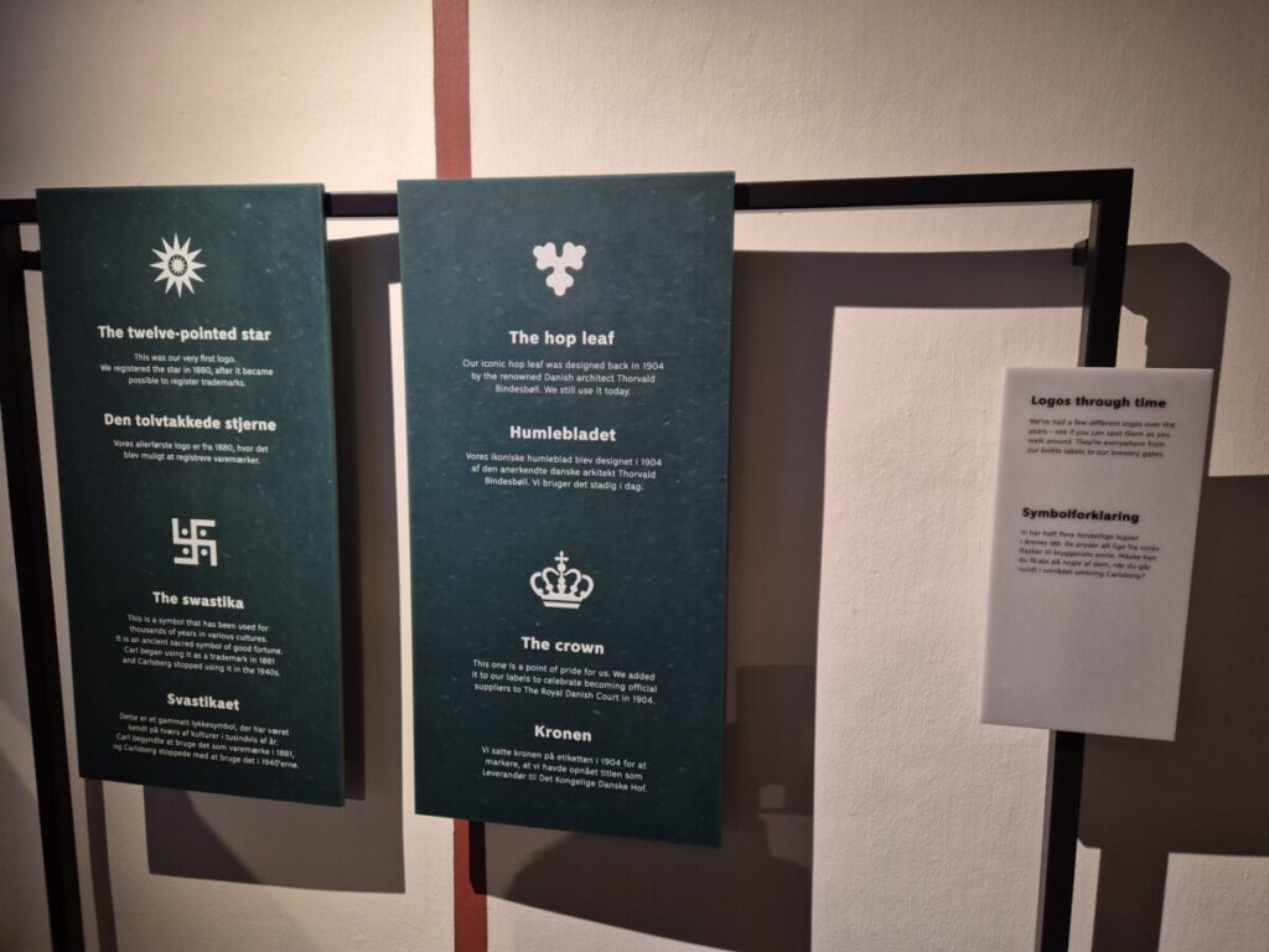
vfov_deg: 58.9
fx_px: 843
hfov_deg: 73.9
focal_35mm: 23
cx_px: 634
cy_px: 476
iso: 200
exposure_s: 1/60
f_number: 1.8
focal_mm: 5.4
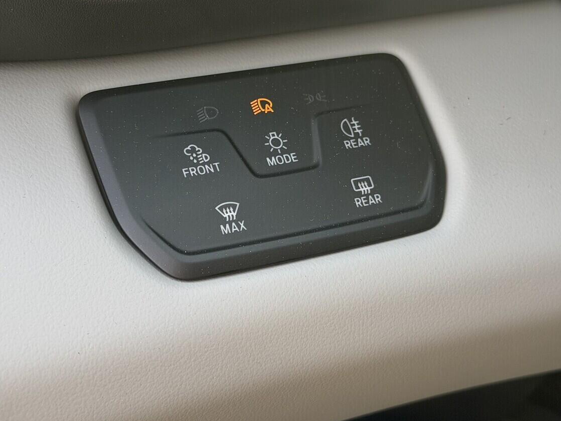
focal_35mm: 62
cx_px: 281
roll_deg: -1.4
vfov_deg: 23.6
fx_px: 1005
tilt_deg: -26.0
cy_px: 164
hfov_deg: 31.2
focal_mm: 6.76
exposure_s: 1/198
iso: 50
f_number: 1.78
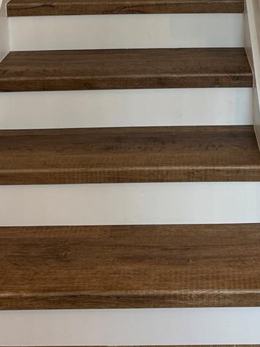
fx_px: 622
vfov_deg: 27.5
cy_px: -66
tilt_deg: -7.5
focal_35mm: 62
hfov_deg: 23.5
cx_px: 185
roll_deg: +1.2
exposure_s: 1/60
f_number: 1.78
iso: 125
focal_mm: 6.86
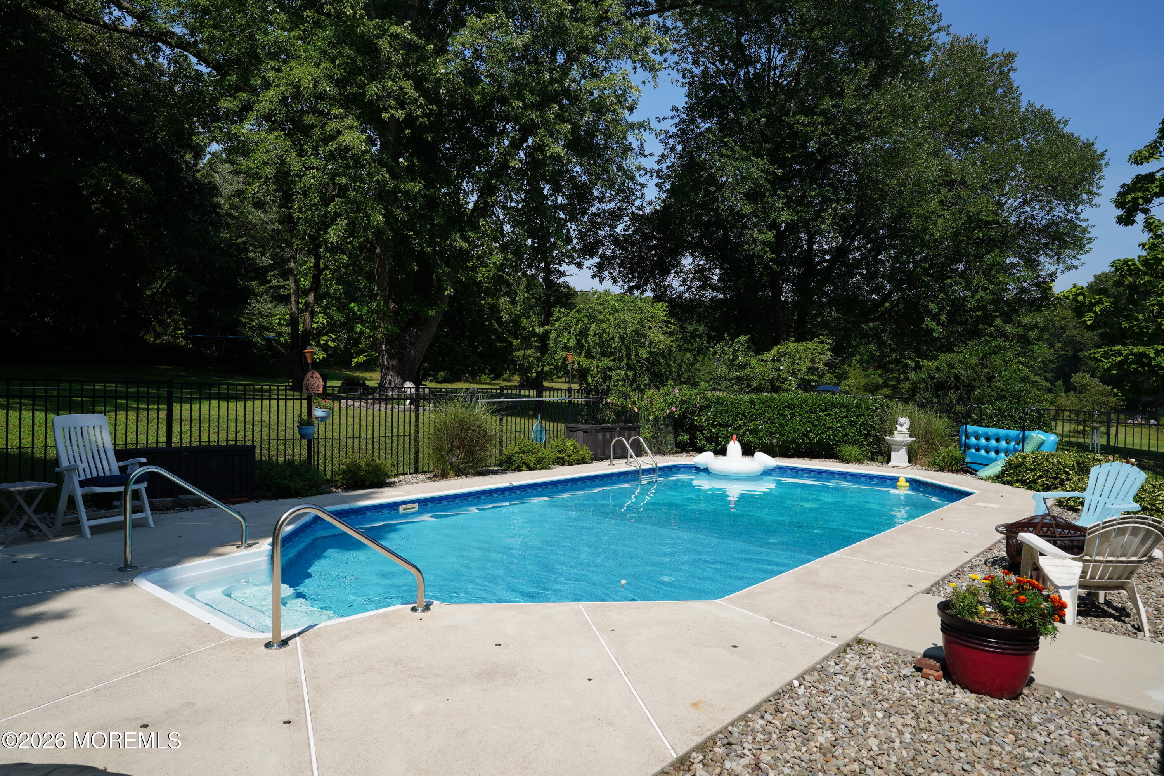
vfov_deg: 54.1
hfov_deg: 74.9
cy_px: 388
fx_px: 760
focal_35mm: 24
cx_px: 582
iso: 125
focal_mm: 23.5
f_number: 9
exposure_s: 1/320
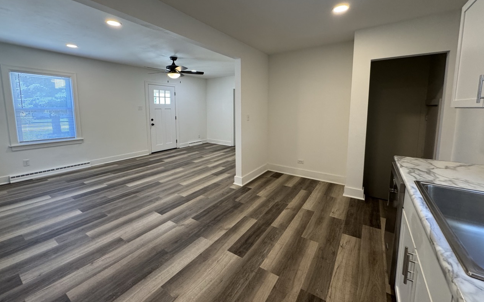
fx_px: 198
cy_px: 129
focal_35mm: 15
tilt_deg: -6.9
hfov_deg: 101.5
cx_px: 242
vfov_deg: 74.4
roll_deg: +0.5
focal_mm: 2.22
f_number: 2.2
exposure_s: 1/120
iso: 250
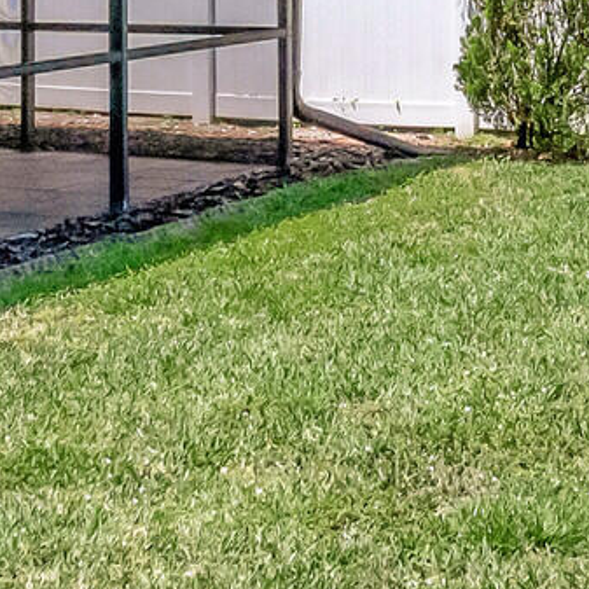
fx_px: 1887
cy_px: -79
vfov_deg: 17.1
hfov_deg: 17.6
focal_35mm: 98
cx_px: 486
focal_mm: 10
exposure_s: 1/4000
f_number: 8
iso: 1100
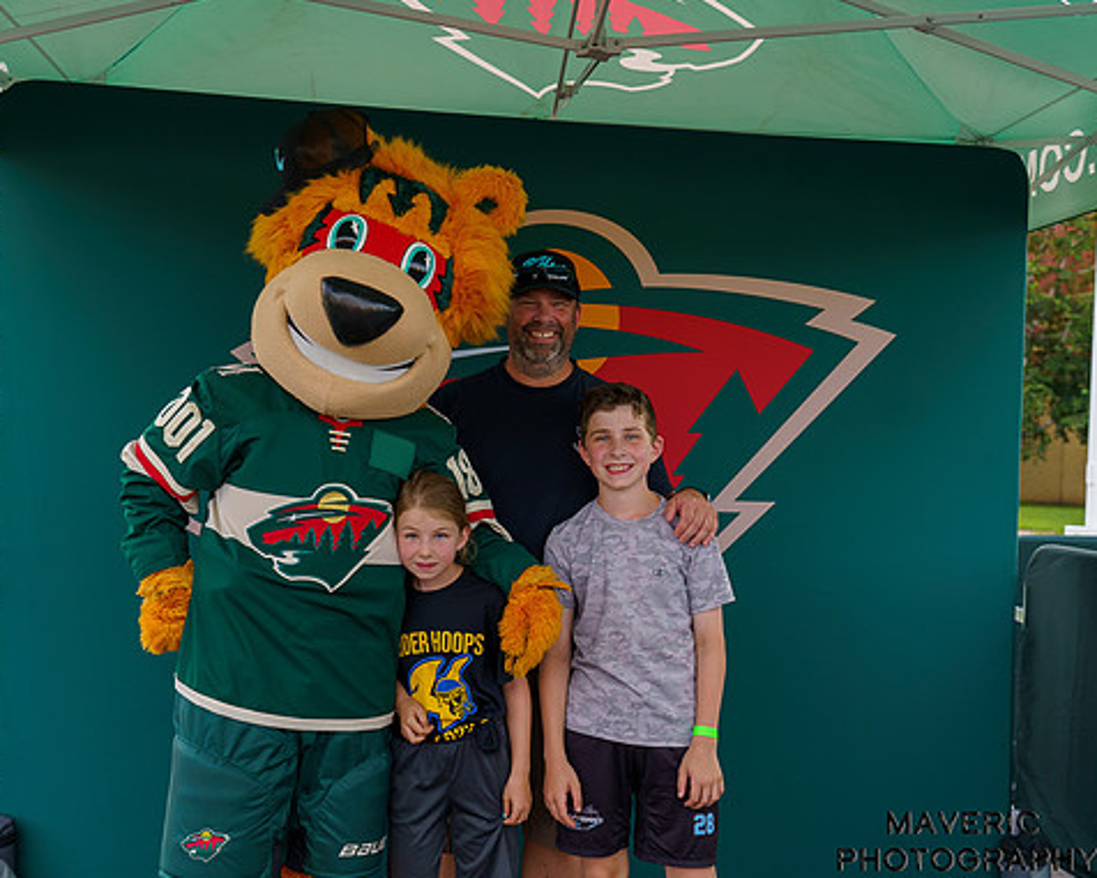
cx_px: 523
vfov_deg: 37.3
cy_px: 444
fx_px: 1299
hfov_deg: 45.8
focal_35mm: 40
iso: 400
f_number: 4.5
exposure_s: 1/250
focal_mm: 35
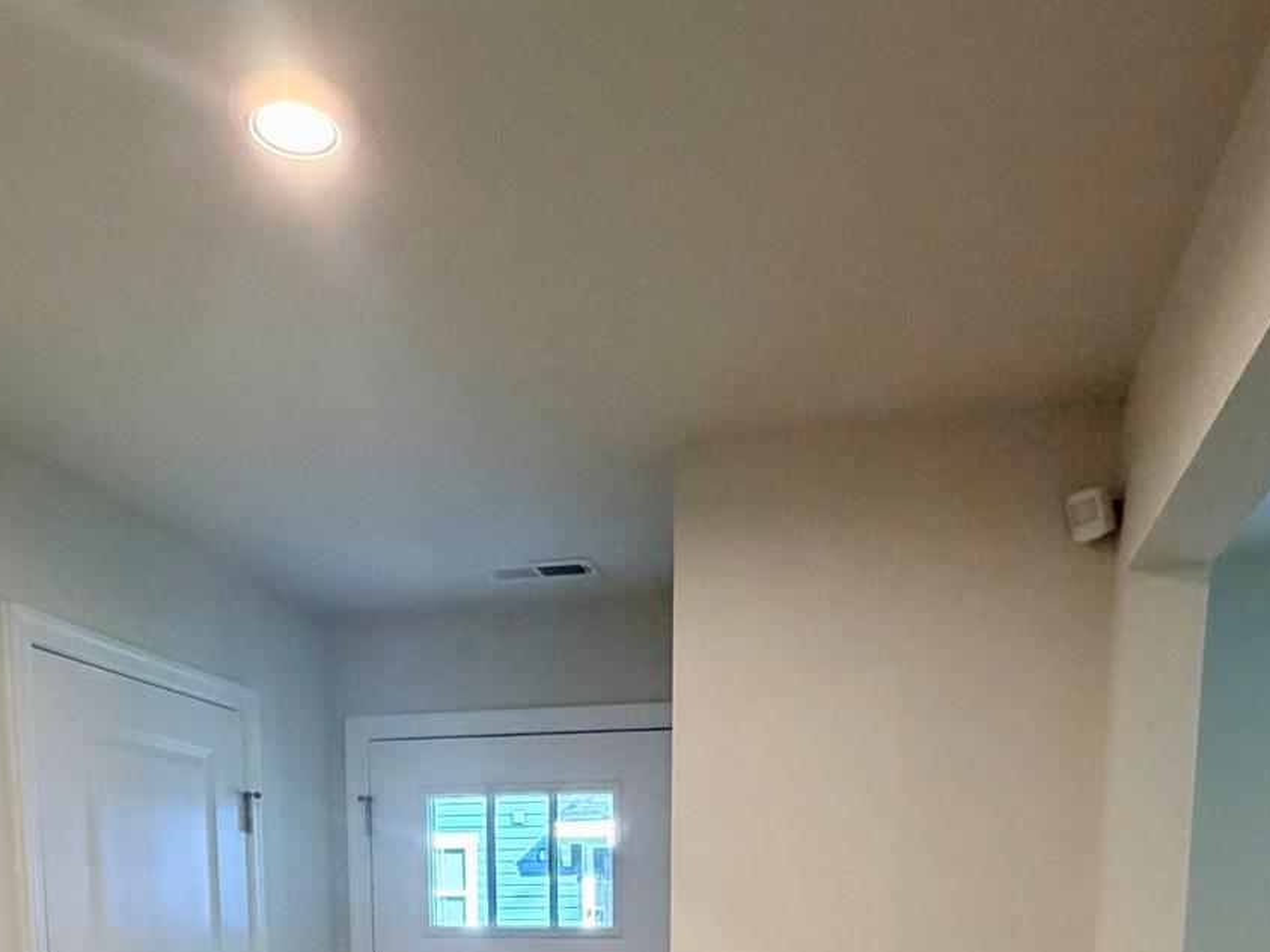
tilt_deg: -8.7
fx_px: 1247
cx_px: 625
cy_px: 1095
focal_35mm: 34
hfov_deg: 54.0
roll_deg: +0.6
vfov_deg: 34.7
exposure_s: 1/60
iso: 250
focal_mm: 2.22
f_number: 2.2
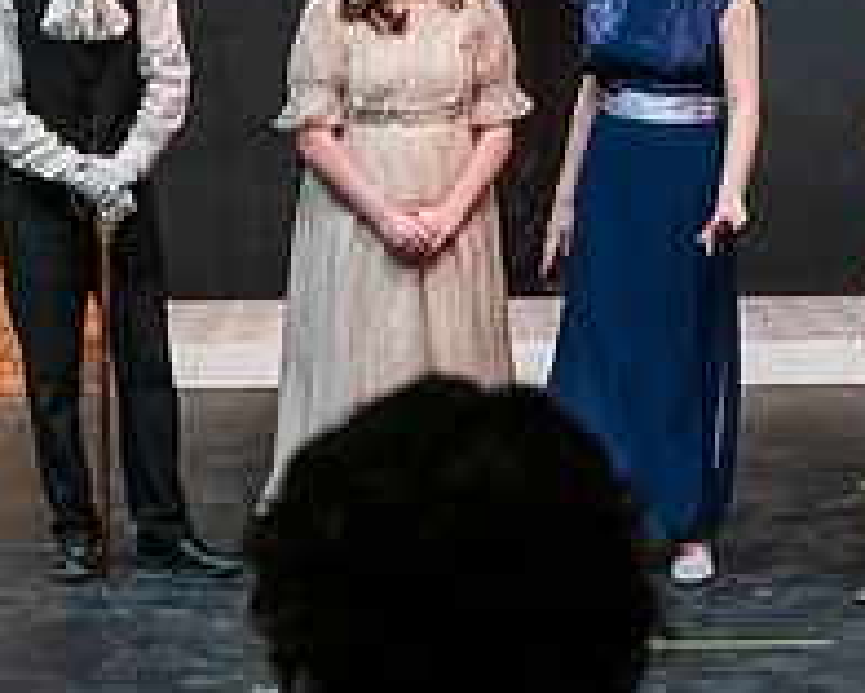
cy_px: 439
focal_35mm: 111
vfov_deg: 13.9
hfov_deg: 17.3
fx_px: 2843
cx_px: 499
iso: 3200
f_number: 3.5
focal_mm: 40
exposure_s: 1/200
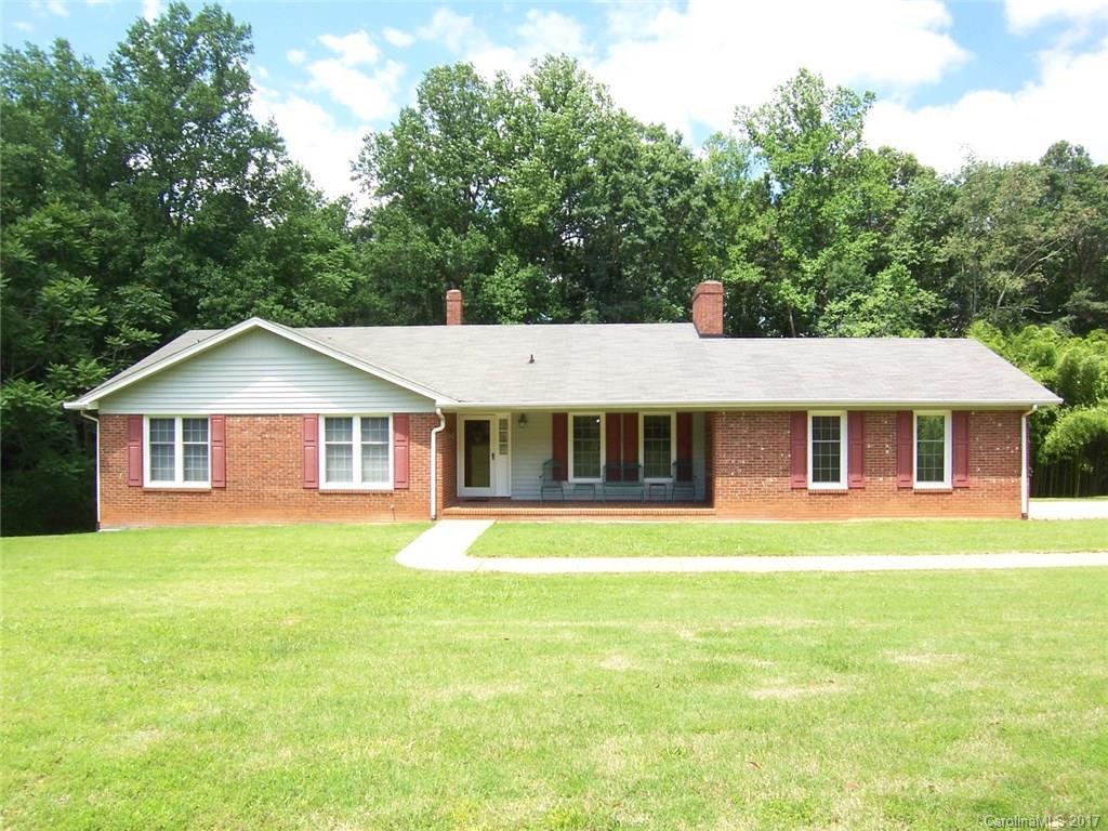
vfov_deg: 58.9
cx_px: 554
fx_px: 736
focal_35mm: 23
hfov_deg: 73.9
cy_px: 416
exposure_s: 1/125
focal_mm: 3.8
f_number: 5.6
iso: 64
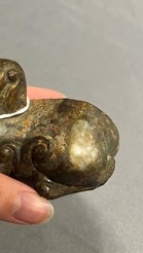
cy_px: 60
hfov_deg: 25.1
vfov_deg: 43.0
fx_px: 309
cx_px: 8
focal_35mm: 46
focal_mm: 5.7
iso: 80
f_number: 1.5
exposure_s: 1/60
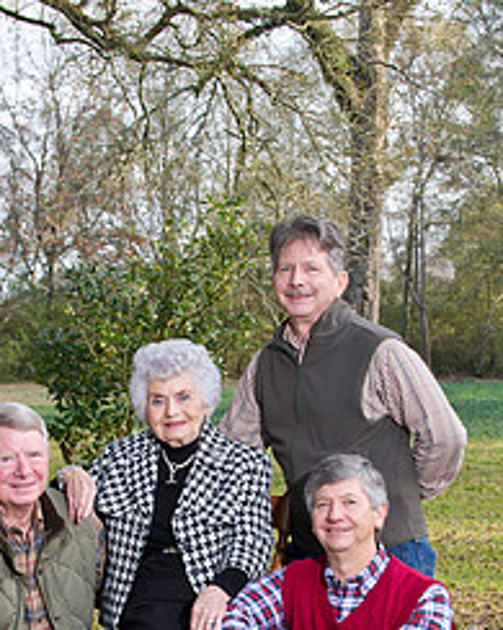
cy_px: 560
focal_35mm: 121
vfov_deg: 15.7
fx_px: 2253
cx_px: 205
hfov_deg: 12.7
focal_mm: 70
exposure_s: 1/160
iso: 800
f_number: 8
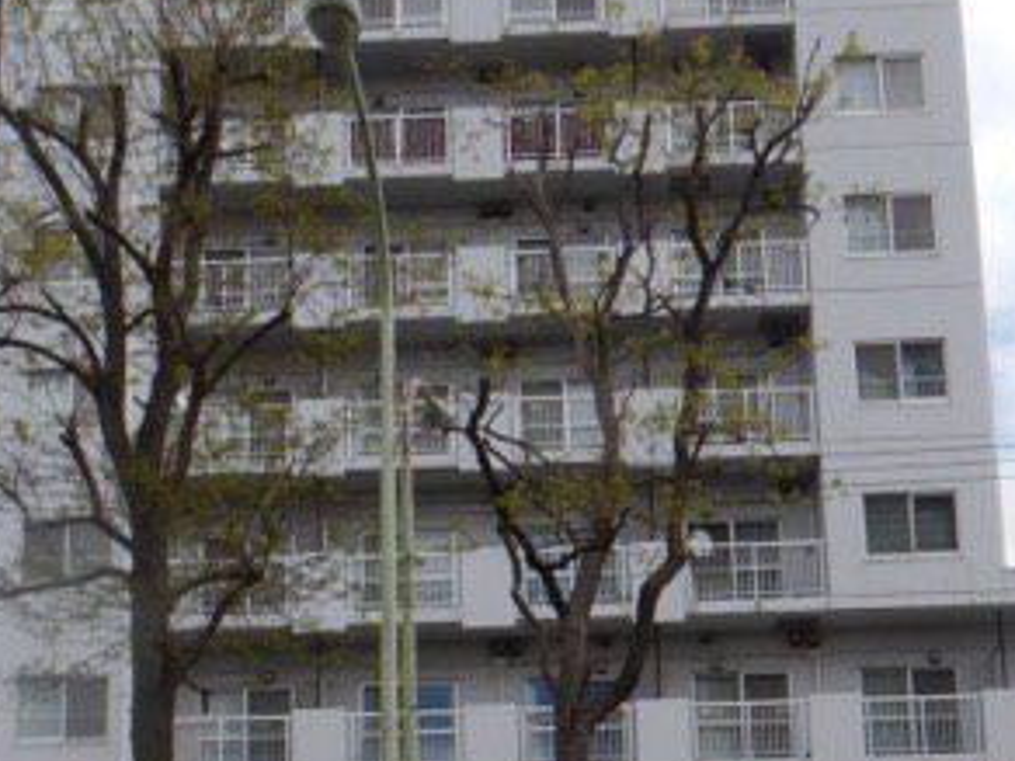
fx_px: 2170
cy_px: 679
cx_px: 483
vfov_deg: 19.5
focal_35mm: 74
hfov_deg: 26.3
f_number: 4.1
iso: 125
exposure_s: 1/1000
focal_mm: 4.3
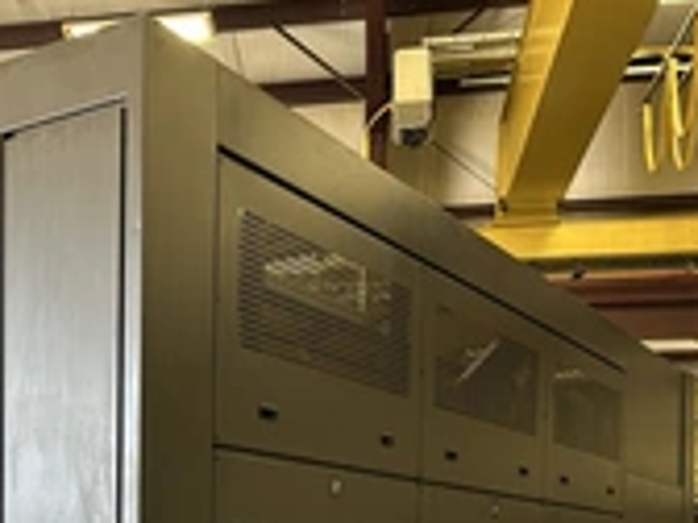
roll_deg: -1.0
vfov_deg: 24.0
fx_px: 1149
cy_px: 577
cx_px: 112
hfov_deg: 32.6
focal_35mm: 57
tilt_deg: +0.6
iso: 125
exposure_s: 1/121
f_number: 1.78
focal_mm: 6.86
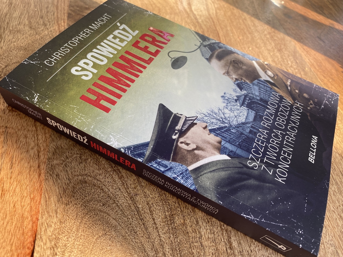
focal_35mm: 26
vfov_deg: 53.1
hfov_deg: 67.3
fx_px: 258
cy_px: 128
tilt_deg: -51.0
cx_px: 172
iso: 80
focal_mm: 4.25
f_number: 1.8
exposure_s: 1/121
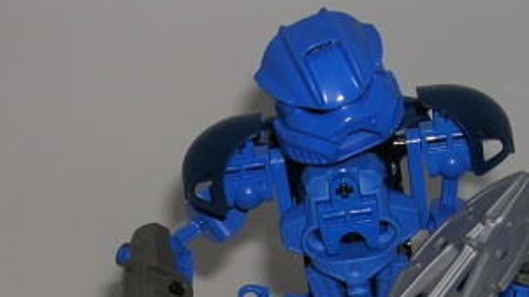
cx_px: 292
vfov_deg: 13.4
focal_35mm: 88
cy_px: 348
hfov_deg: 24.2
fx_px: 1234
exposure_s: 1/60.1
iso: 50
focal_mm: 5.8
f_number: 2.8
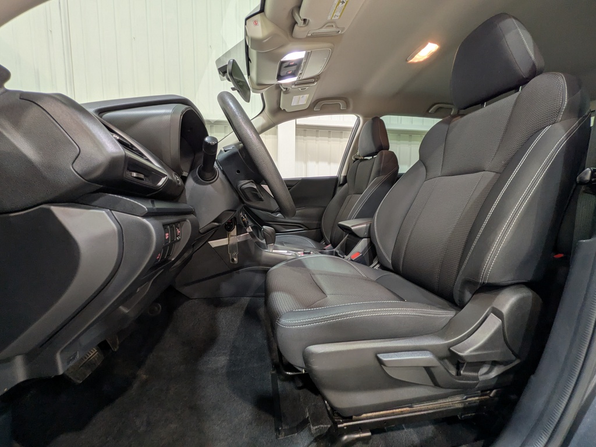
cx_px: 298
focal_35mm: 14
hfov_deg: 102.1
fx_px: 241
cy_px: 224
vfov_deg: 85.7
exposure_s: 1/30
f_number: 2.2
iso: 61
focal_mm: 1.83
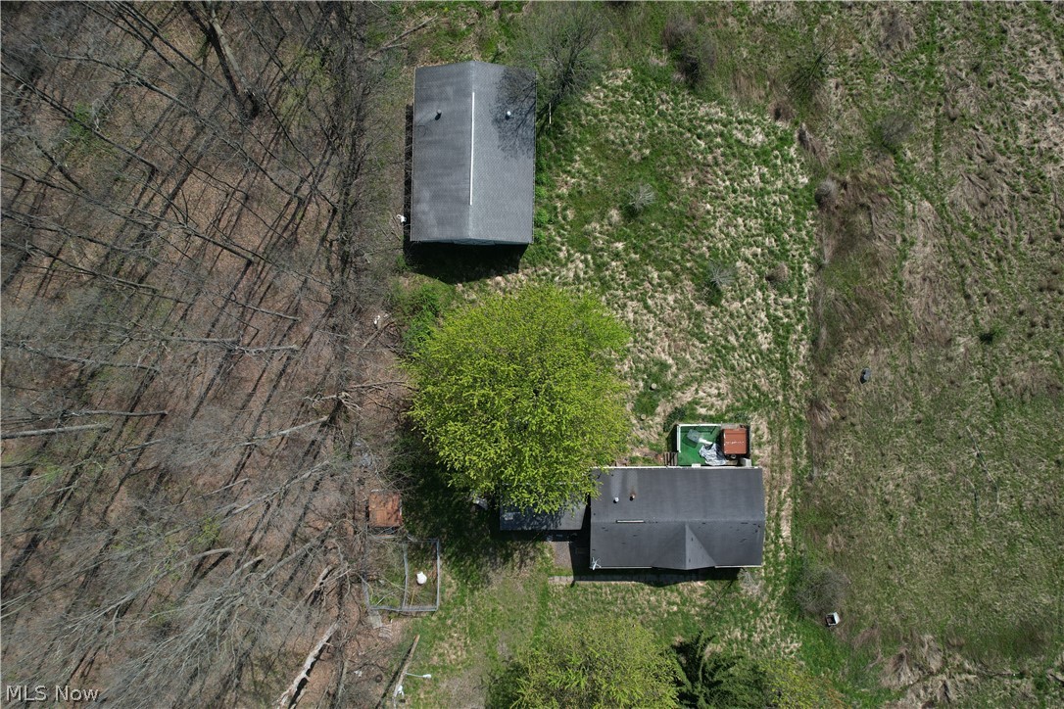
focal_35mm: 22
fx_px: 650
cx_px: 532
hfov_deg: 78.6
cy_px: 354
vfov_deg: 57.2
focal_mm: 8.38
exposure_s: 1/1500
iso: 100
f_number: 2.8
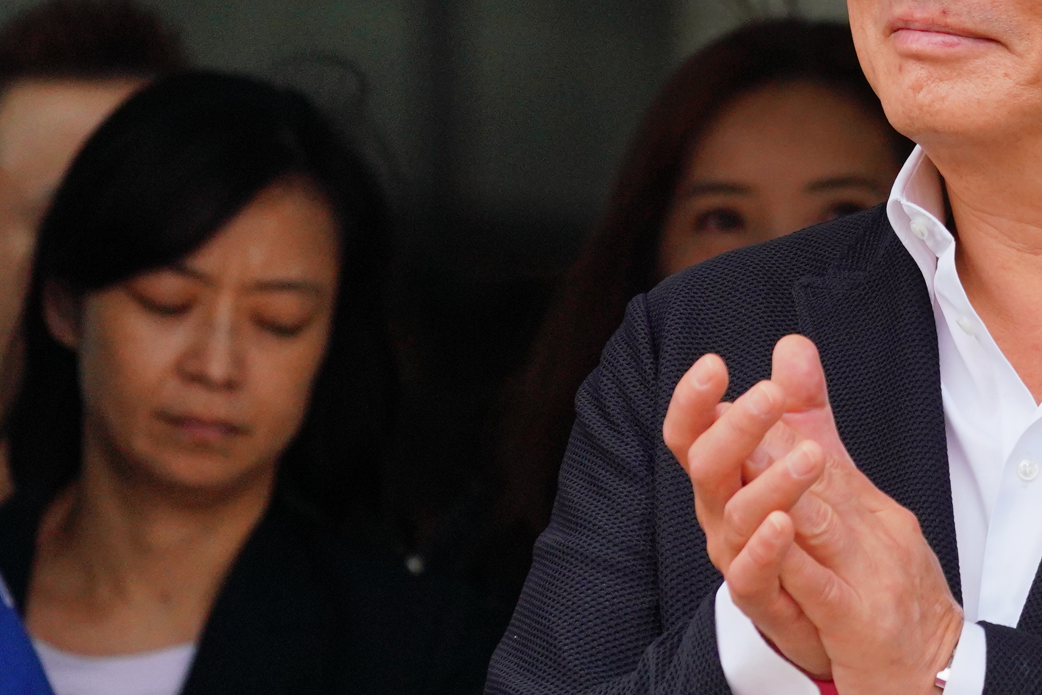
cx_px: 988
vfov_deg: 1.9
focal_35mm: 718
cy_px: 285
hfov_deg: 2.9
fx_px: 20788
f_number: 5.6
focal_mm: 200
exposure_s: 1/2000
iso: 800
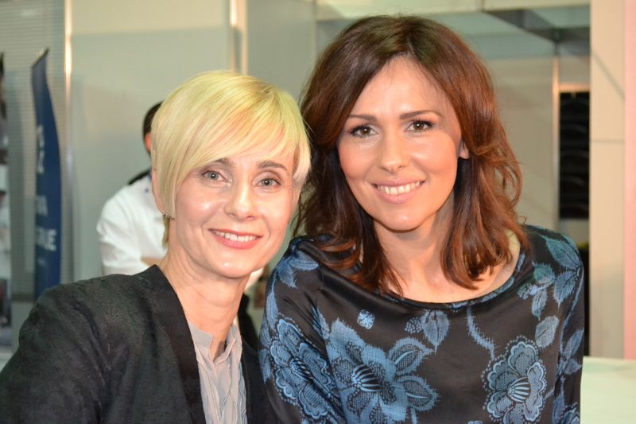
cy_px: 212
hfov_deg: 29.2
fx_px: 1219
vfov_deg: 19.7
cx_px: 318
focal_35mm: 69
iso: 3200
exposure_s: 1/60
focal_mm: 46
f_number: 5.3
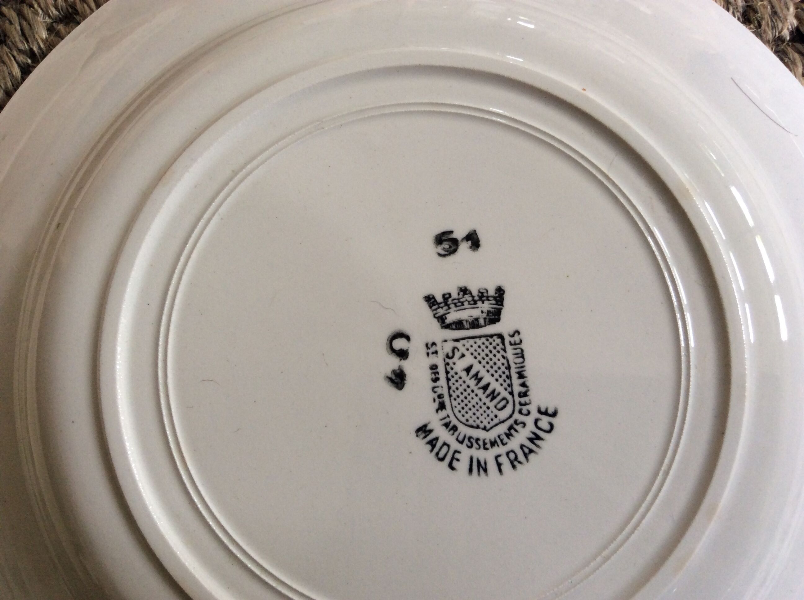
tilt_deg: -80.7
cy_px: 300
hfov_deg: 56.9
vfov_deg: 44.1
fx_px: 742
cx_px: 402
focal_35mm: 32
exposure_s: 1/25
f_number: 2.4
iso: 50
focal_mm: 3.3
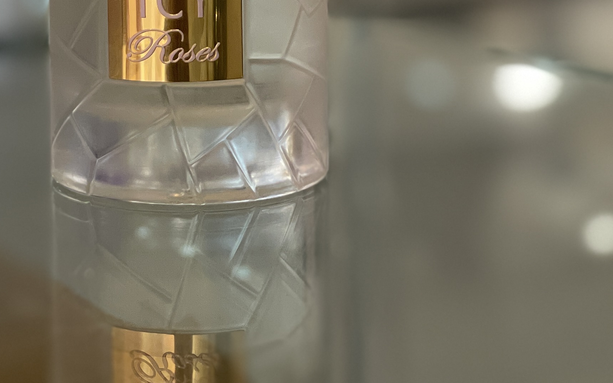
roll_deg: +0.9
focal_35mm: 129
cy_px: -160
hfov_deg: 16.2
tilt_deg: -4.4
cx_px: 220
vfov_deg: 9.9
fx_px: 2155
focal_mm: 6
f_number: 2
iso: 160
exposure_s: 1/100
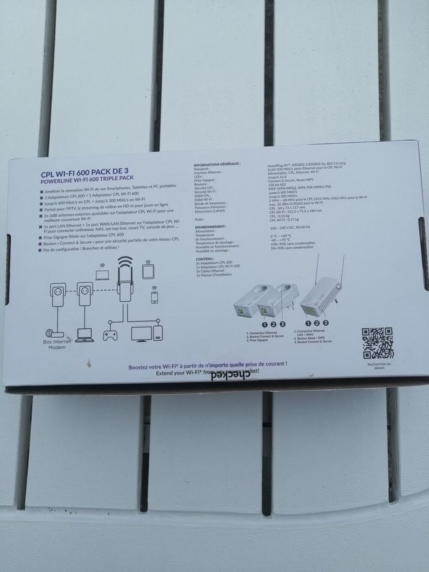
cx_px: 214
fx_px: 446
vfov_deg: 65.3
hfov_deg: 51.4
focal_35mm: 27
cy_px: 286
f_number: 1.8
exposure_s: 1/533
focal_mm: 3.95
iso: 50
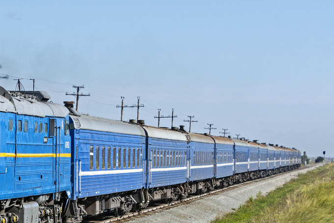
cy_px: 171
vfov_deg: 6.9
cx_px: -111
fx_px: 1837
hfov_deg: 10.2
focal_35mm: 198
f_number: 8
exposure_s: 1/640
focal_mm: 70
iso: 160
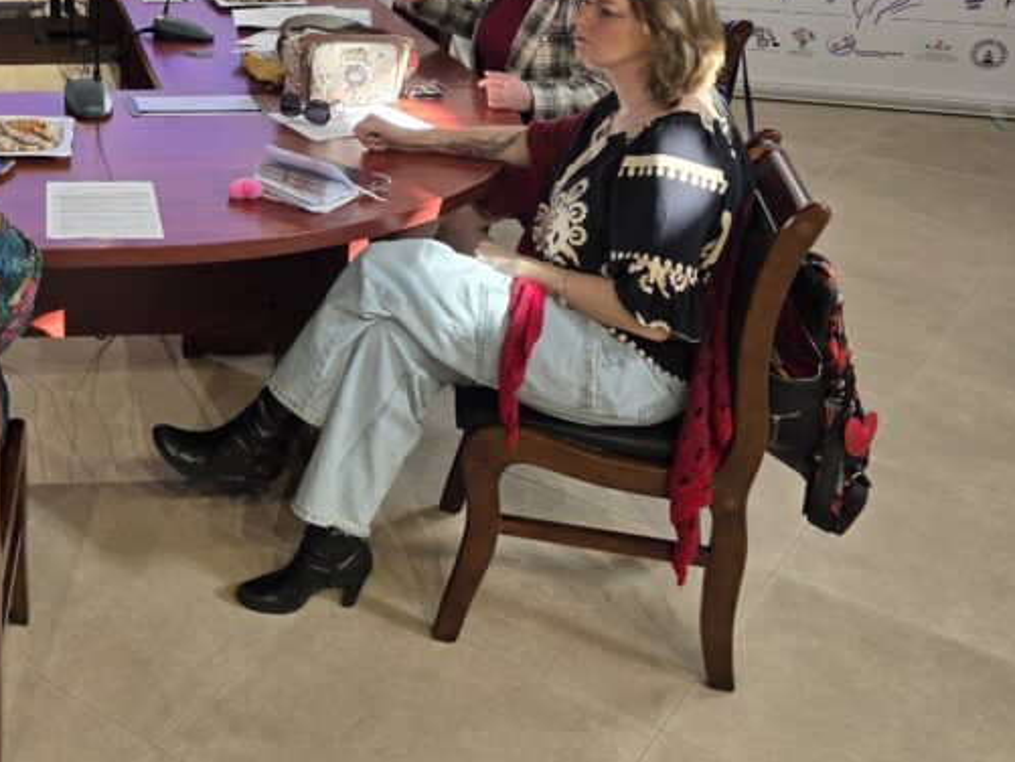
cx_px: 47
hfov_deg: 35.8
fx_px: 1437
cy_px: 19
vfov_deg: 28.1
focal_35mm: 49
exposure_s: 1/54.1
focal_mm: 6.3
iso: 64
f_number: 1.7
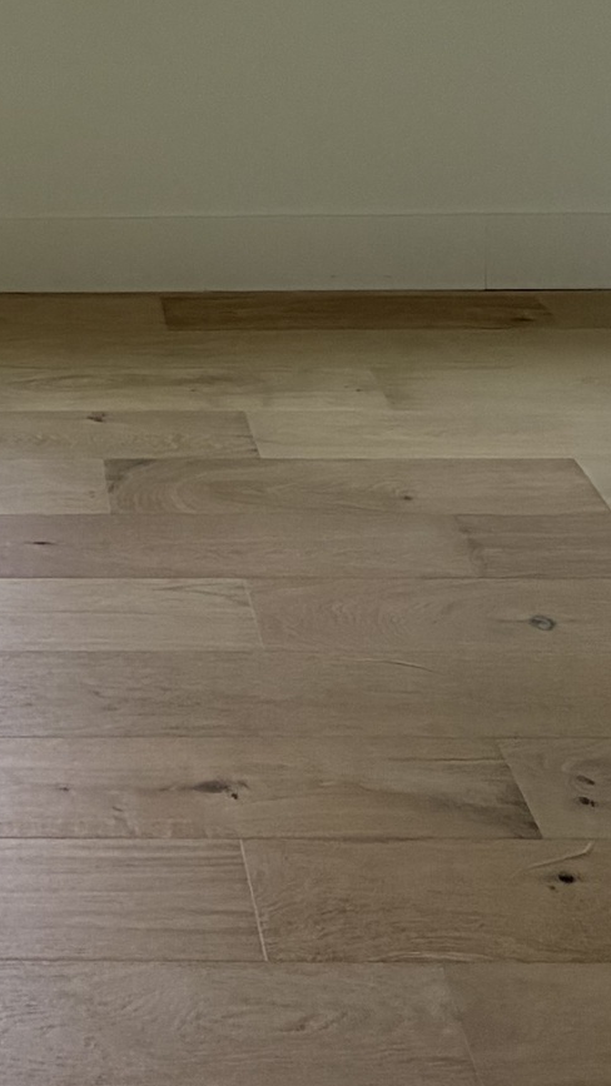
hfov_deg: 21.2
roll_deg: +1.0
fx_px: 1556
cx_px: -38
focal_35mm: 54
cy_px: -206
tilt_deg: -3.7
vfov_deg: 32.2
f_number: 2.2
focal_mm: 2.22
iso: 50
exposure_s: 1/121
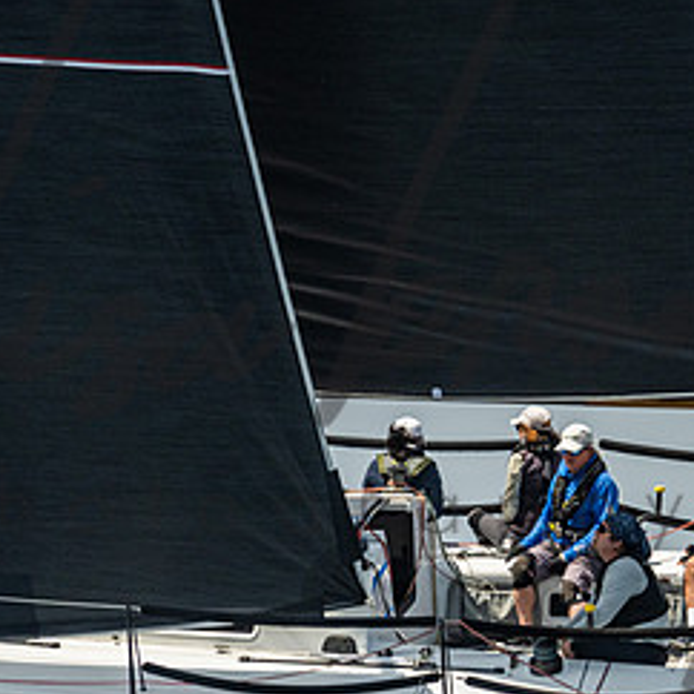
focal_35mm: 521
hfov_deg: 3.4
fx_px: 11817
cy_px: 401
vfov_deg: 3.4
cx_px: 641
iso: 320
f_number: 6.3
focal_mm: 200
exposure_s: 1/1250
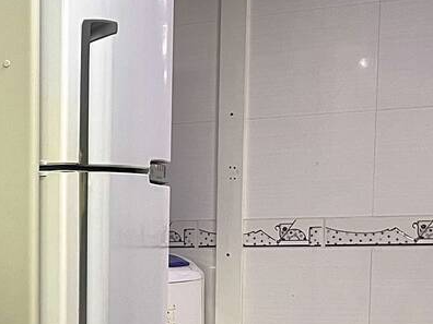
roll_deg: +0.8
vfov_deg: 15.9
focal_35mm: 91
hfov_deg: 19.0
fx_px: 1138
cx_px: -213
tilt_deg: -6.6
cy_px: 335
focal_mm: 5.1
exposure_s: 1/60
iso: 100
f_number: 1.6
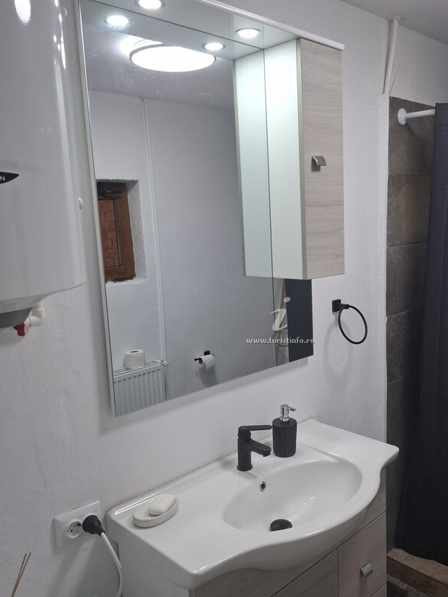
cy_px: 315
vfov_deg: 59.9
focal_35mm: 30
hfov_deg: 46.5
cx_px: 276
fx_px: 518
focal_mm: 5.54
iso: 160
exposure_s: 1/100
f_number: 1.8
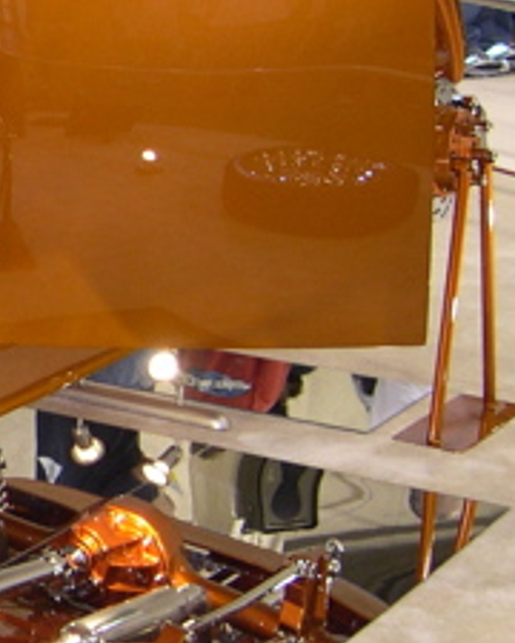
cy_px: 231
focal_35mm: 132
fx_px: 2515
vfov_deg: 14.6
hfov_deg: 11.1
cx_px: -349
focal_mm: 8
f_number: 2.8
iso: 100
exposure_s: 1/30
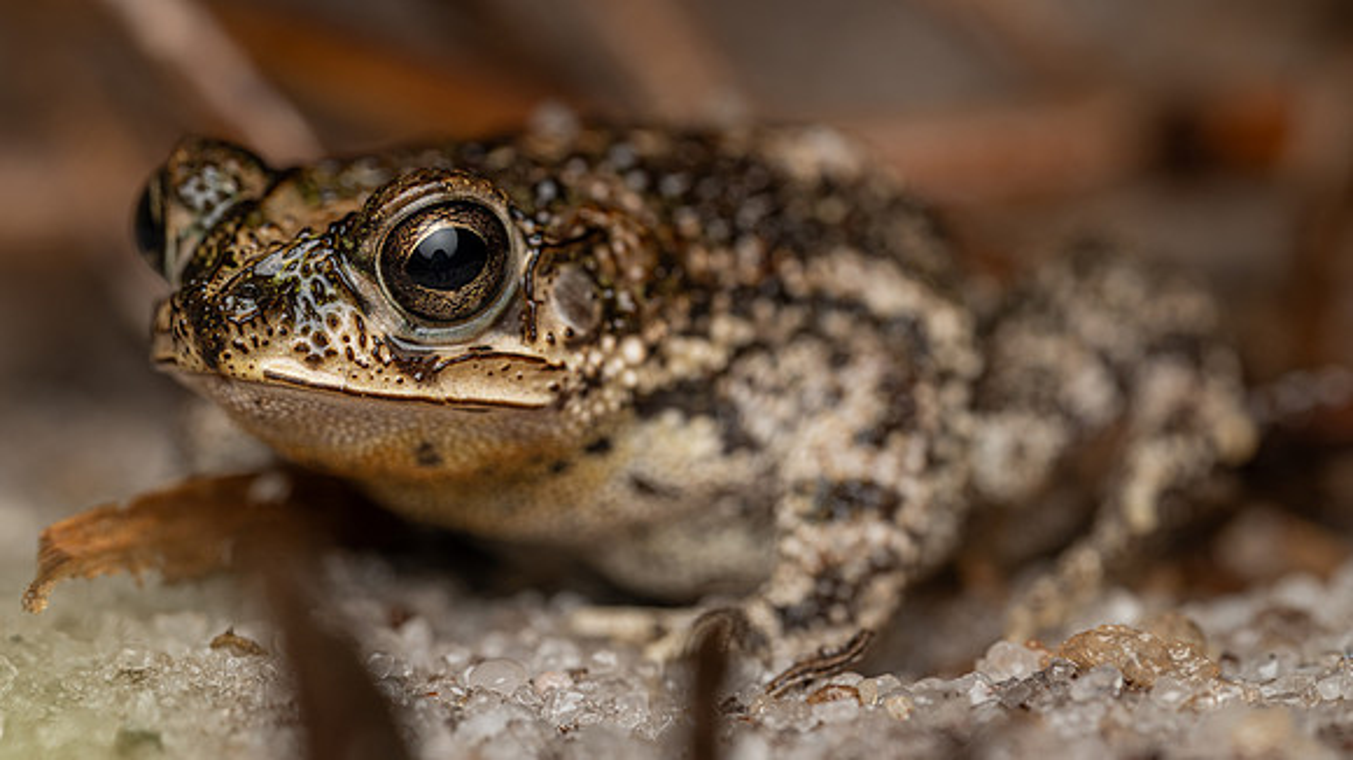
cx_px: 670
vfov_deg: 8.5
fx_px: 5119
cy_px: 375
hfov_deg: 15.1
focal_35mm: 143
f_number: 11
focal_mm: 105
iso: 64
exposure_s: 1/200
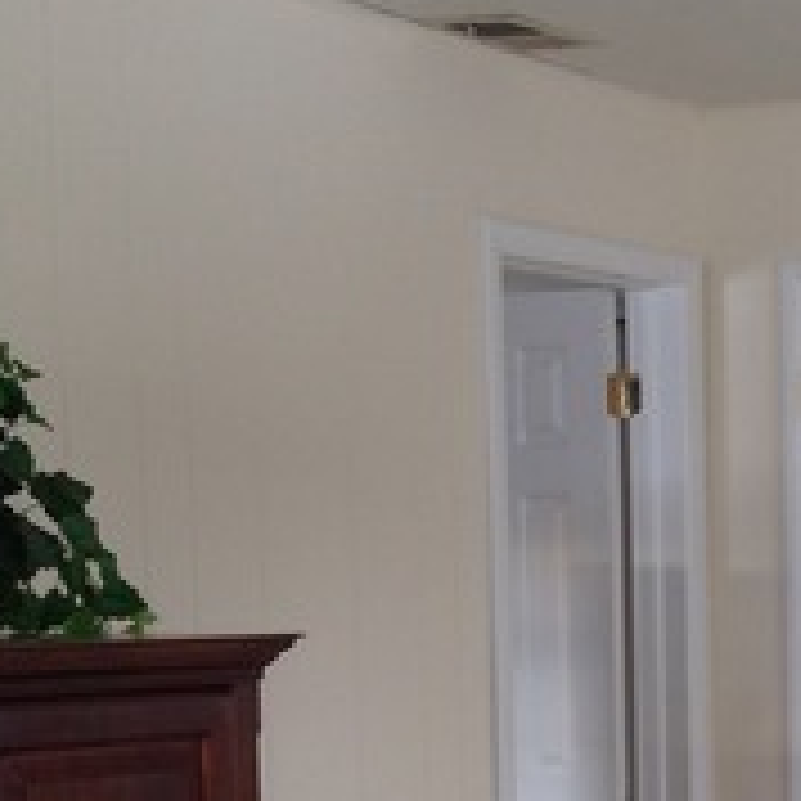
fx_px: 2749
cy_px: 814
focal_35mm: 105
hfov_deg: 15.3
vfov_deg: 16.2
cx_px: 1210
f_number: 2.4
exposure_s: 1/24
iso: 50
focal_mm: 4.12
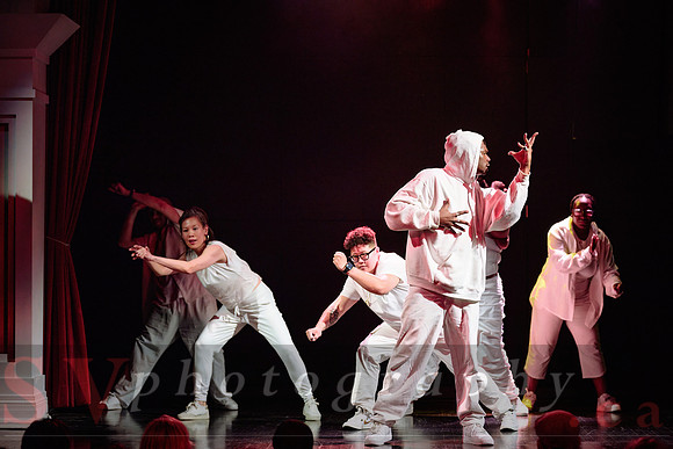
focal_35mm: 134
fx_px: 2504
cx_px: 376
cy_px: 198
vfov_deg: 10.2
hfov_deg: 15.3
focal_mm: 120
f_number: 2.8
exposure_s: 1/250
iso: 1600
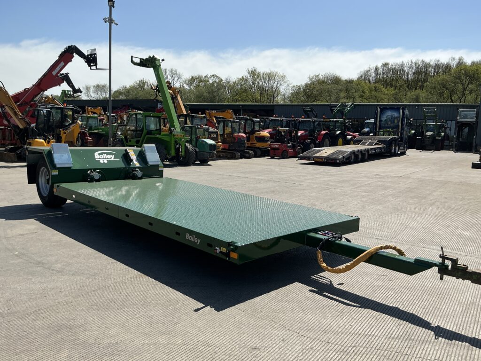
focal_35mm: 28
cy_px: 180
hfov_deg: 63.4
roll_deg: -1.7
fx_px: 389
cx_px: 240
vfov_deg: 49.7
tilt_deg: -2.9
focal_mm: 3
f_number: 1.8
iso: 25
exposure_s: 1/2801
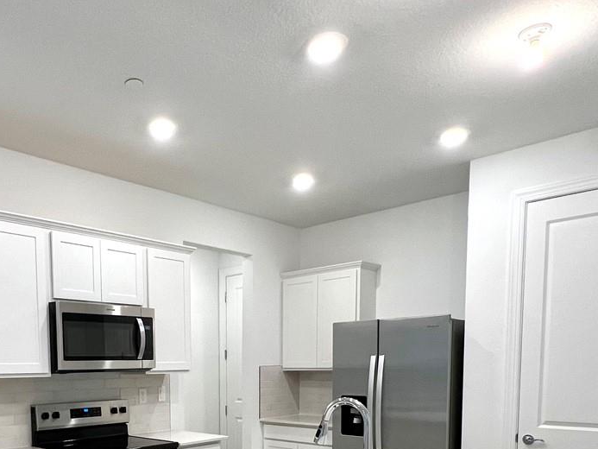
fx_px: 518
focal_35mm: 30
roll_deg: +0.9
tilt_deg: -5.4
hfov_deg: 58.2
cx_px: 184
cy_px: 421
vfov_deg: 42.2
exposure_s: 1/120
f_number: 1.8
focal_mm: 1.57
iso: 125
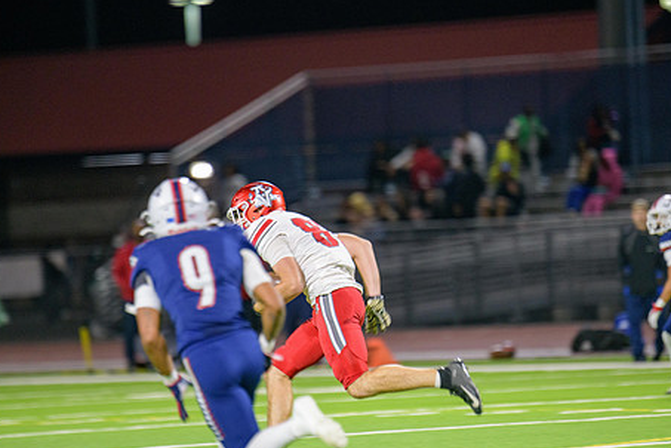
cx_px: 395
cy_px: 271
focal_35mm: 384
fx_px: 7157
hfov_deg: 5.4
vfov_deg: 3.6
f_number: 2.8
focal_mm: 300
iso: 2000
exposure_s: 1/250
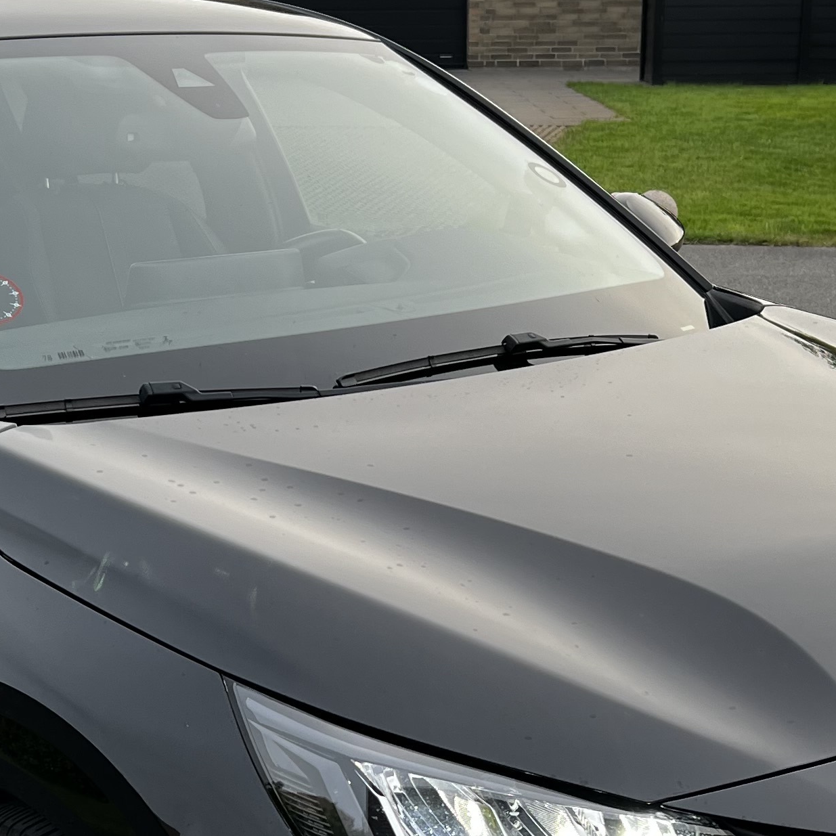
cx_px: 359
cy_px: 697
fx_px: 2049
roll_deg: +0.8
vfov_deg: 22.7
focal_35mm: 75
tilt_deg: -19.3
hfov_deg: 23.0
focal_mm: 5.7
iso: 40
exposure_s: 1/183
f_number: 1.5
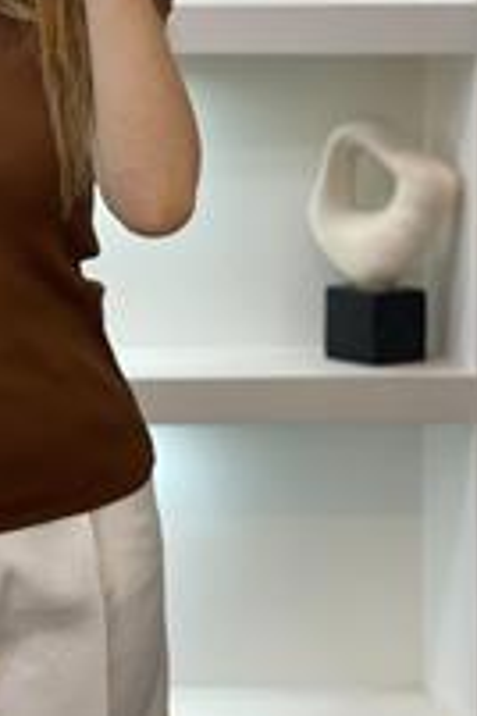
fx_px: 2206
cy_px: 134
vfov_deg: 18.2
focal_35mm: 111
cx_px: -32
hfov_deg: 12.2
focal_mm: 6
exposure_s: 1/100
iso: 80
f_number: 2
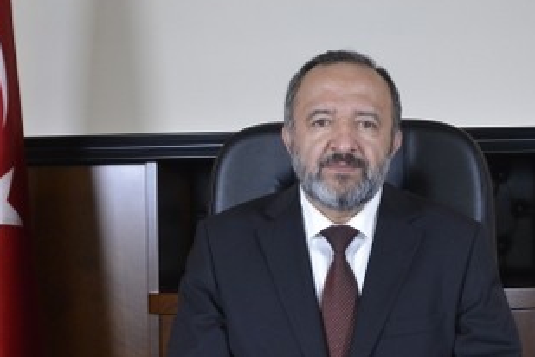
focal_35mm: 75
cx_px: 398
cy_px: 192
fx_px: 1114
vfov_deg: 18.2
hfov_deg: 26.7
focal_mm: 29
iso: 3200
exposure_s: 1/20
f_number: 6.3
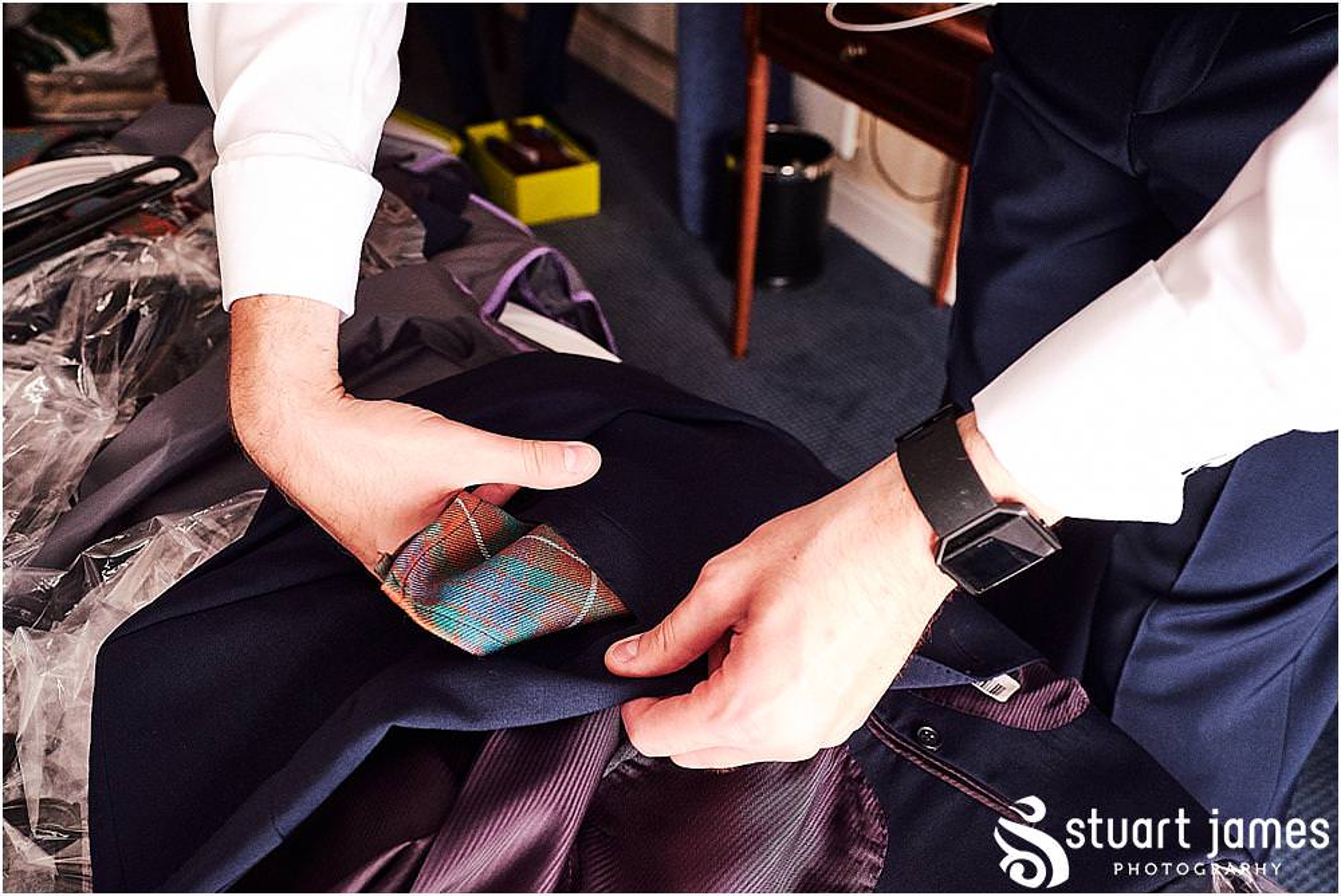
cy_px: 448
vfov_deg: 42.4
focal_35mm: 31
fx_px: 1155
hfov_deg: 60.3
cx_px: 670
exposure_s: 1/400
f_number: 3.6
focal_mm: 20.6
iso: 3200
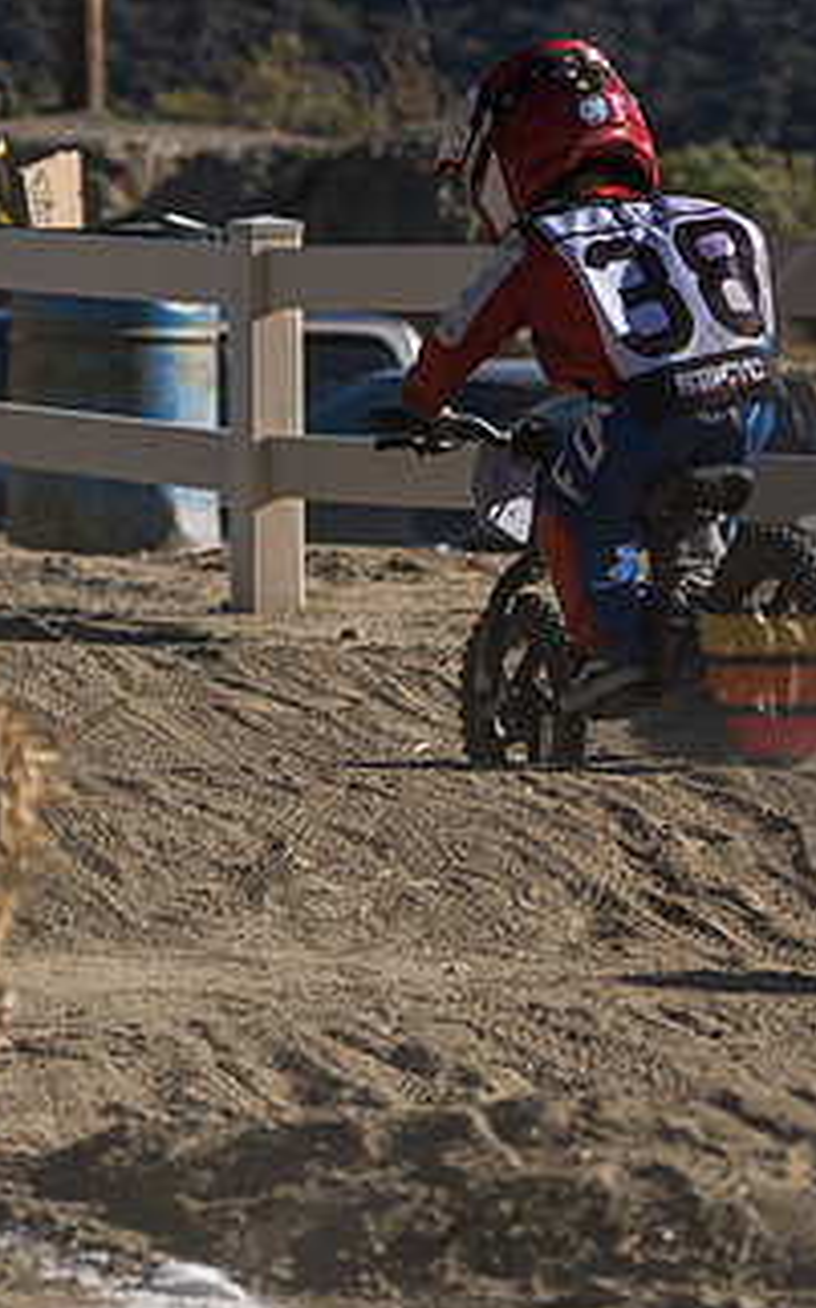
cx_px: 994
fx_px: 8832
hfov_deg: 5.3
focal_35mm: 248
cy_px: 464
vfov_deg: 8.5
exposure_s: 1/2000
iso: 125
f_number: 4
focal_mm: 81
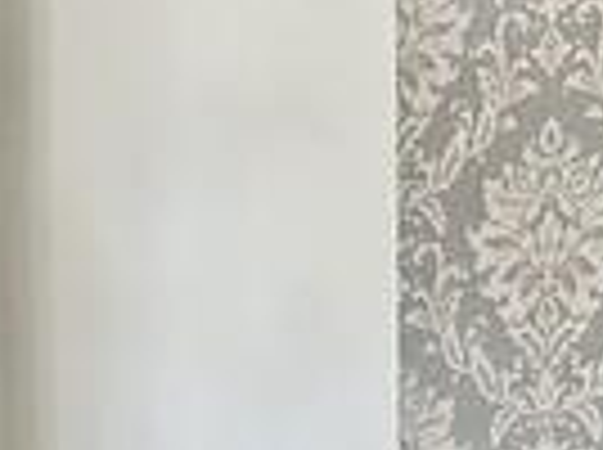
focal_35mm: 184
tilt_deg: -8.5
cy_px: 1053
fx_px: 3199
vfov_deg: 7.5
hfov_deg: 10.7
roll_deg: -0.7
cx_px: 454
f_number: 1.78
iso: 160
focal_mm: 6.86
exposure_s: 1/121
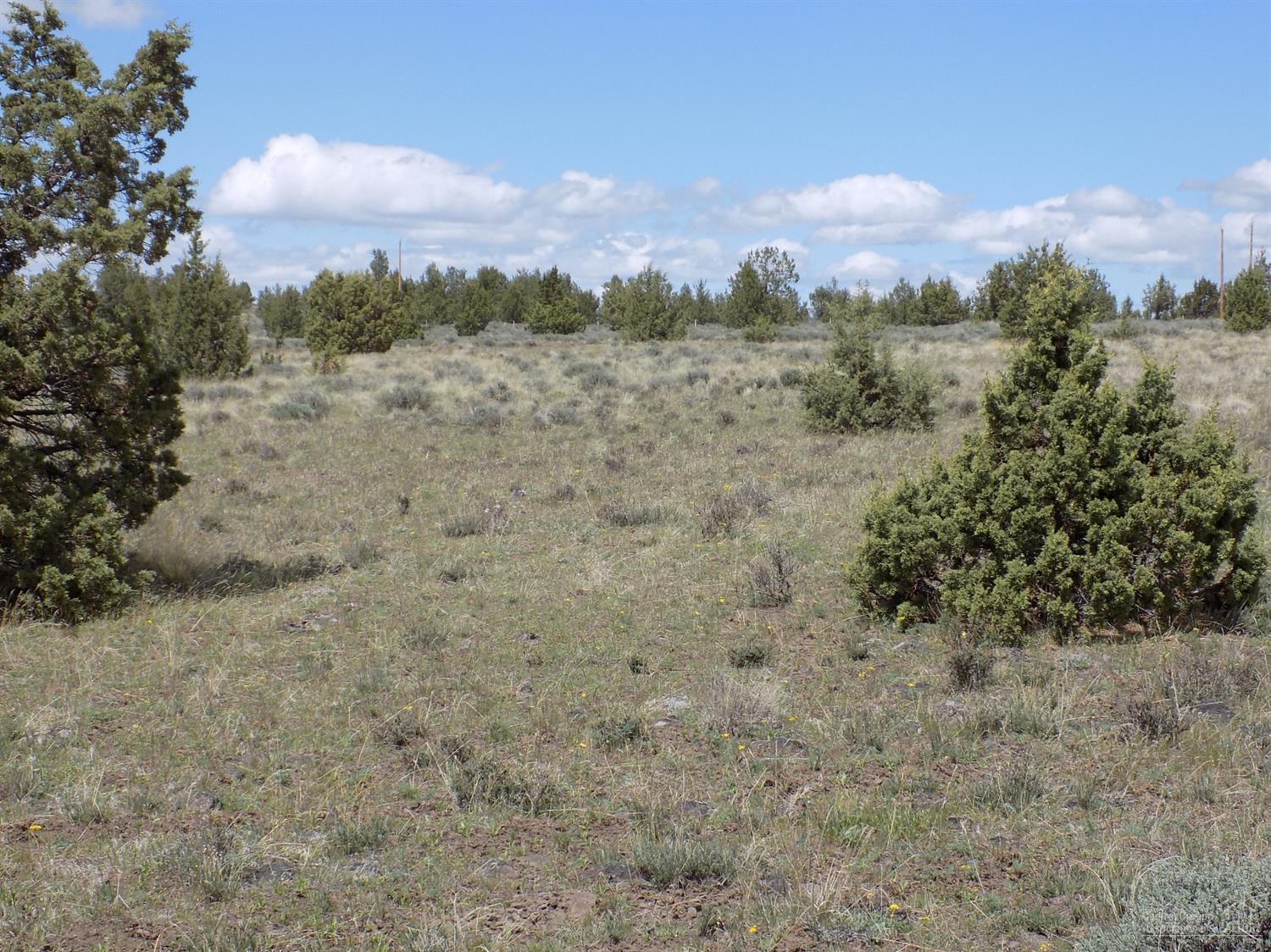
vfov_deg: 22.6
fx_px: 2386
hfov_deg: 29.8
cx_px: 636
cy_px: 476
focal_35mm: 65
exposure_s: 1/800
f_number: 4.1
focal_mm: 11.5
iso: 80
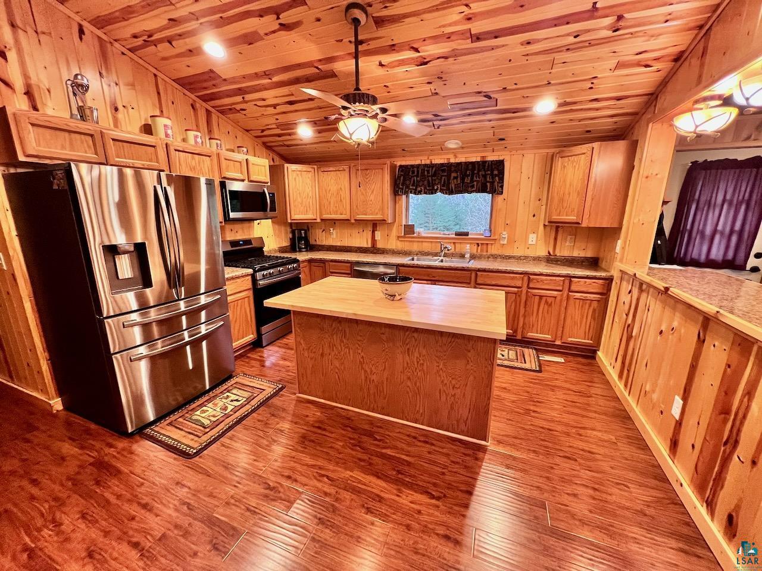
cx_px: 381
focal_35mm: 13
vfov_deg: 89.9
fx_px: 286
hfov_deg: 106.2
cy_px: 286
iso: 250
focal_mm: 1.57
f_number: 1.8
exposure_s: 1/60
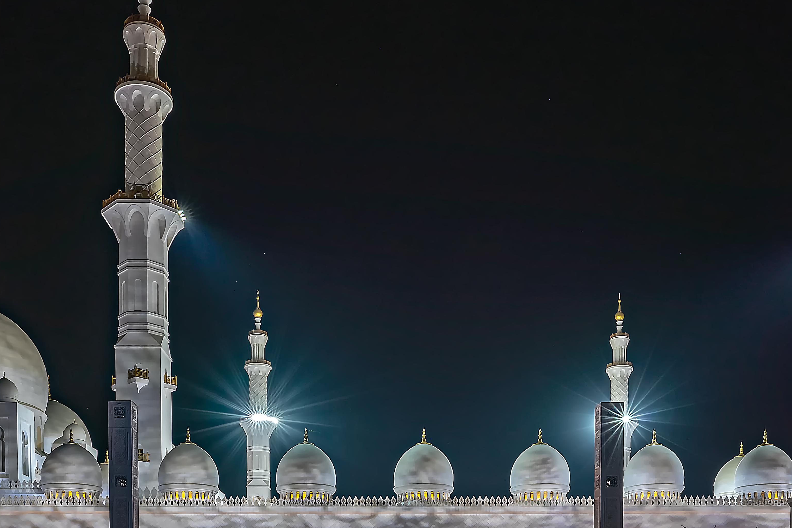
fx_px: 726
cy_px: 371
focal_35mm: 33
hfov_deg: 57.2
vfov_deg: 39.3
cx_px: 364
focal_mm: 17
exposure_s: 1
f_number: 11
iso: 100
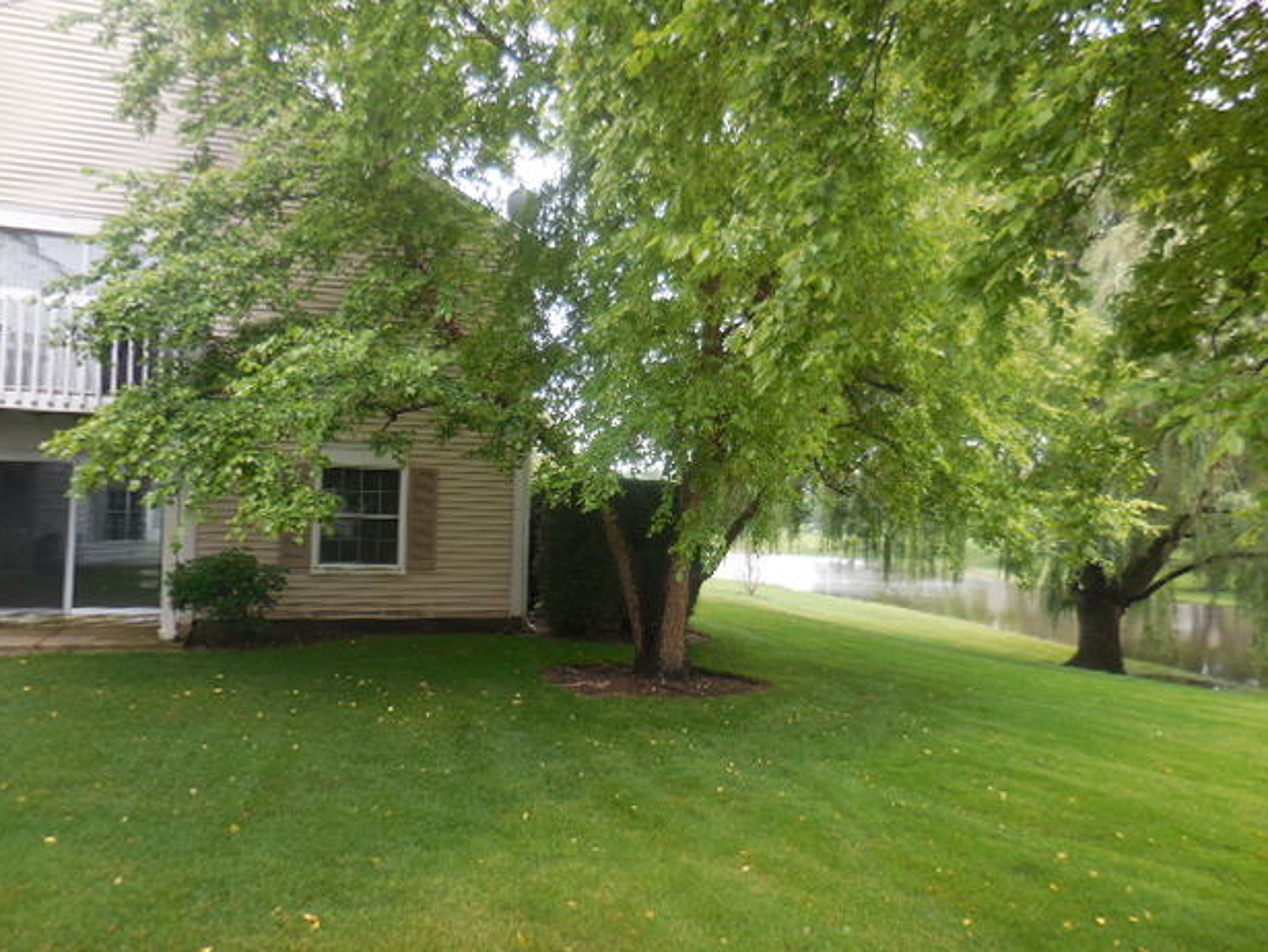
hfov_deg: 67.3
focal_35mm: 26
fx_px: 953
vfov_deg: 53.1
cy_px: 476
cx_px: 652
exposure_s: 1/100
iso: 125
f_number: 3.3
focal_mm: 4.5
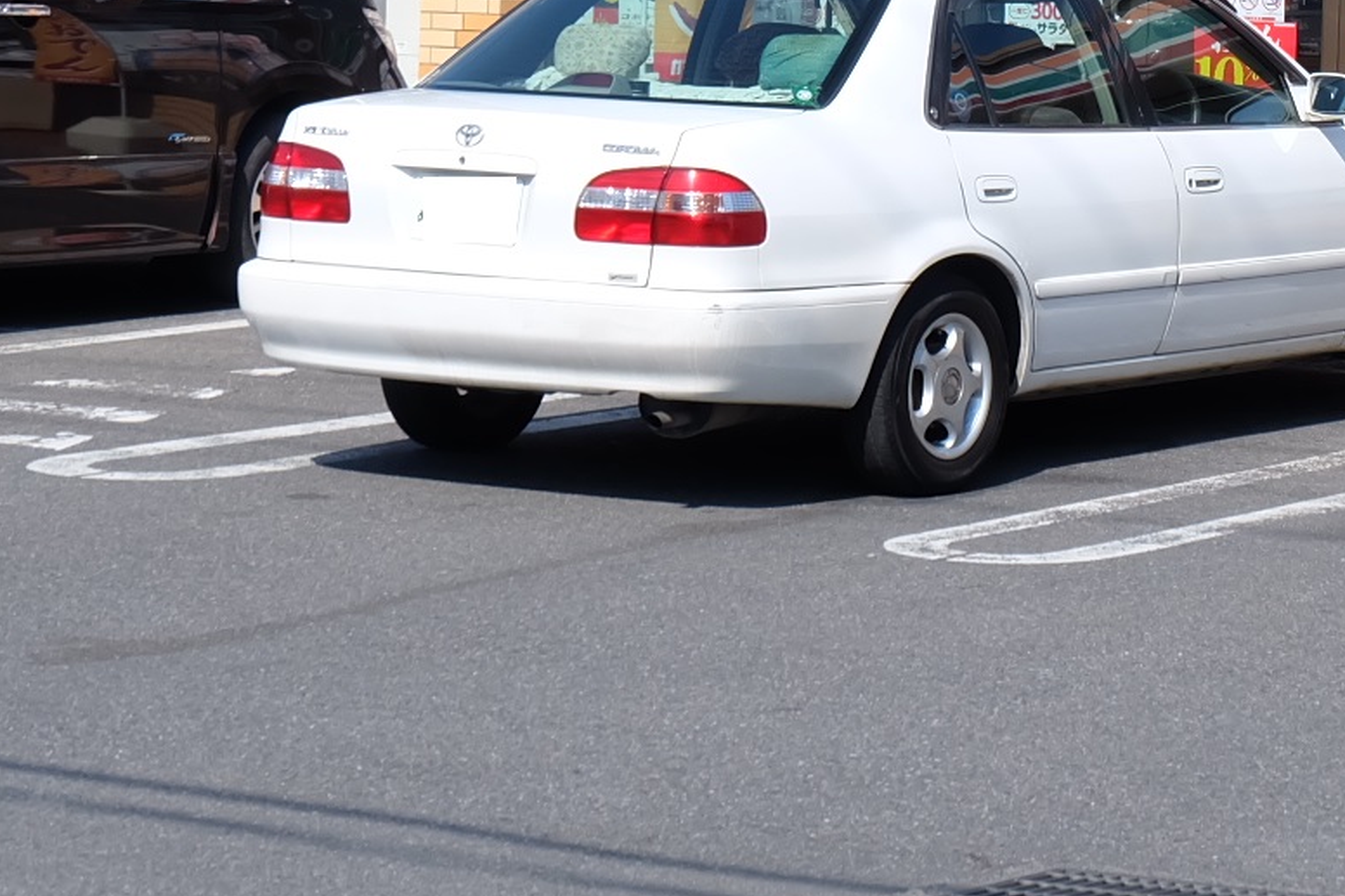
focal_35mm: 164
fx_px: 6126
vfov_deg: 8.3
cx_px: 1534
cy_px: -147
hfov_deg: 12.3
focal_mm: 34
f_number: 8
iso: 200
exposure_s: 1/400
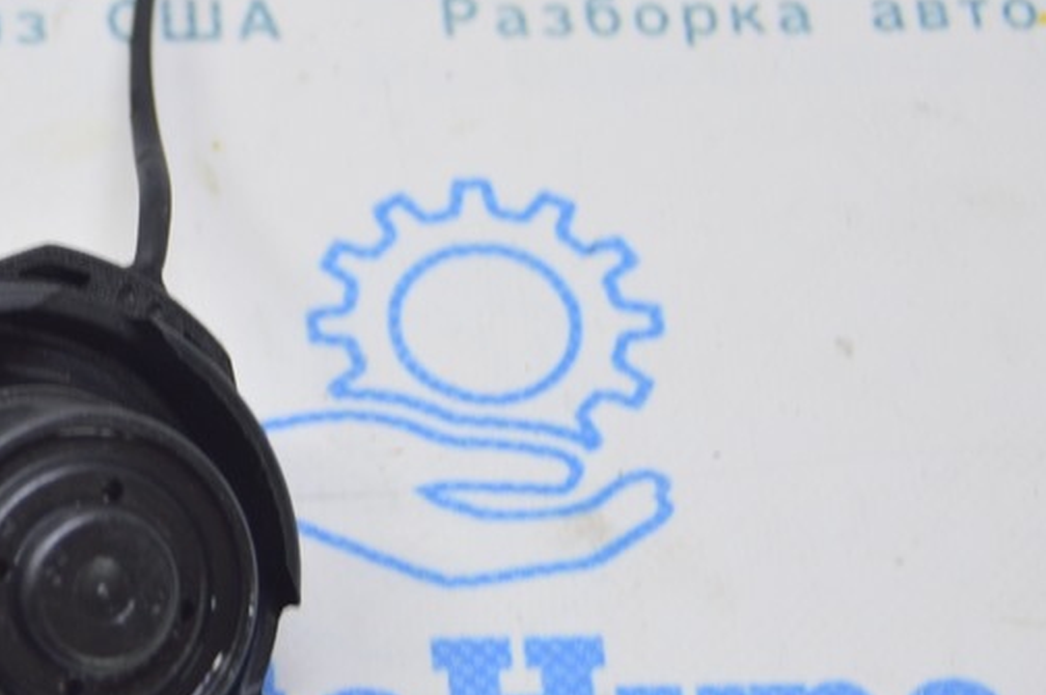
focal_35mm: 128
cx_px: 60
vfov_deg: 10.7
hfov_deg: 15.8
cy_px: 327
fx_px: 3715
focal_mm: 42
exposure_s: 1/20
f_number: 5.6
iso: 400
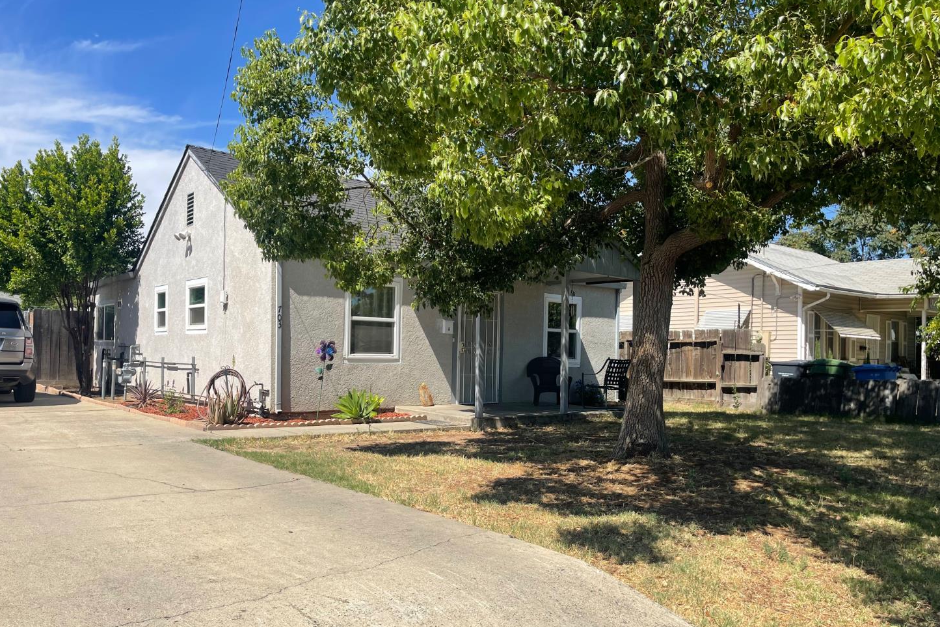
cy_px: 349
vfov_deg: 47.8
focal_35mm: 27
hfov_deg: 67.4
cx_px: 465
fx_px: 705
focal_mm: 5.1
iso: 32
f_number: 1.6
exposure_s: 1/3663
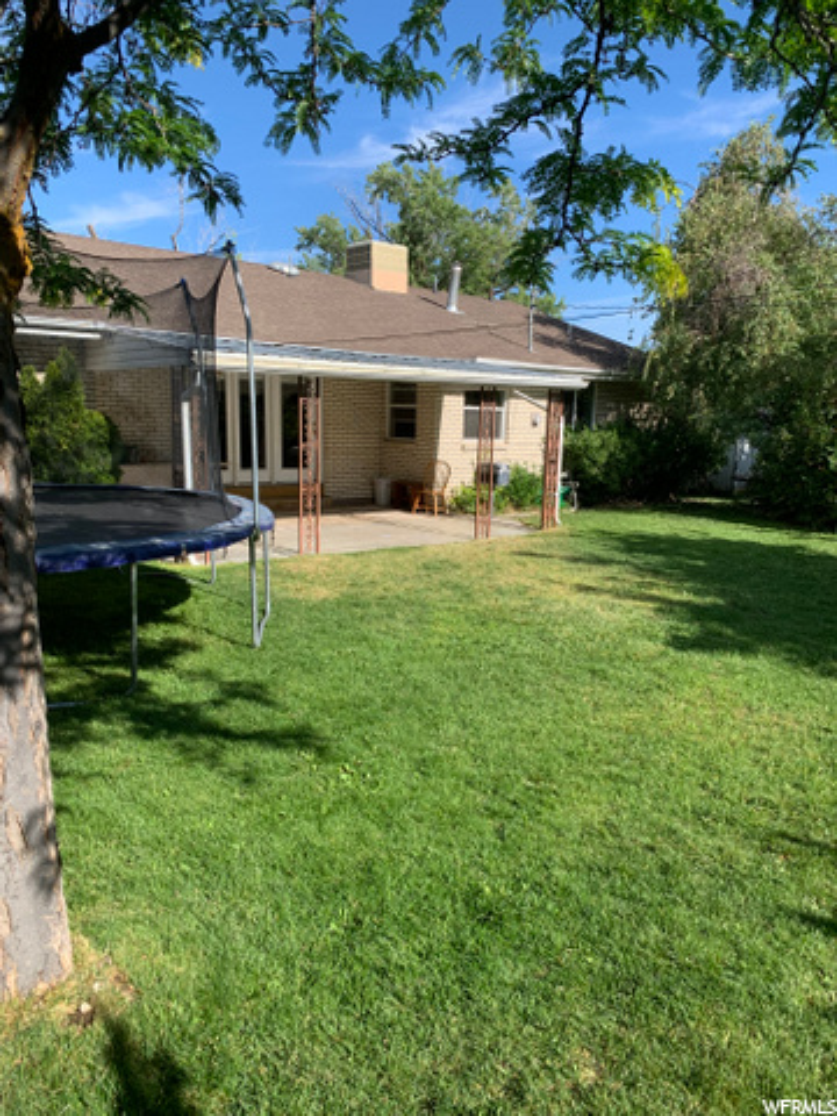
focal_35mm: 26
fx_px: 838
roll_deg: -2.2
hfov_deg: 53.1
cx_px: 418
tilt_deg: -9.3
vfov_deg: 67.3
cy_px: 558
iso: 25
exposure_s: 1/1190
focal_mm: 4.25
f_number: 1.8
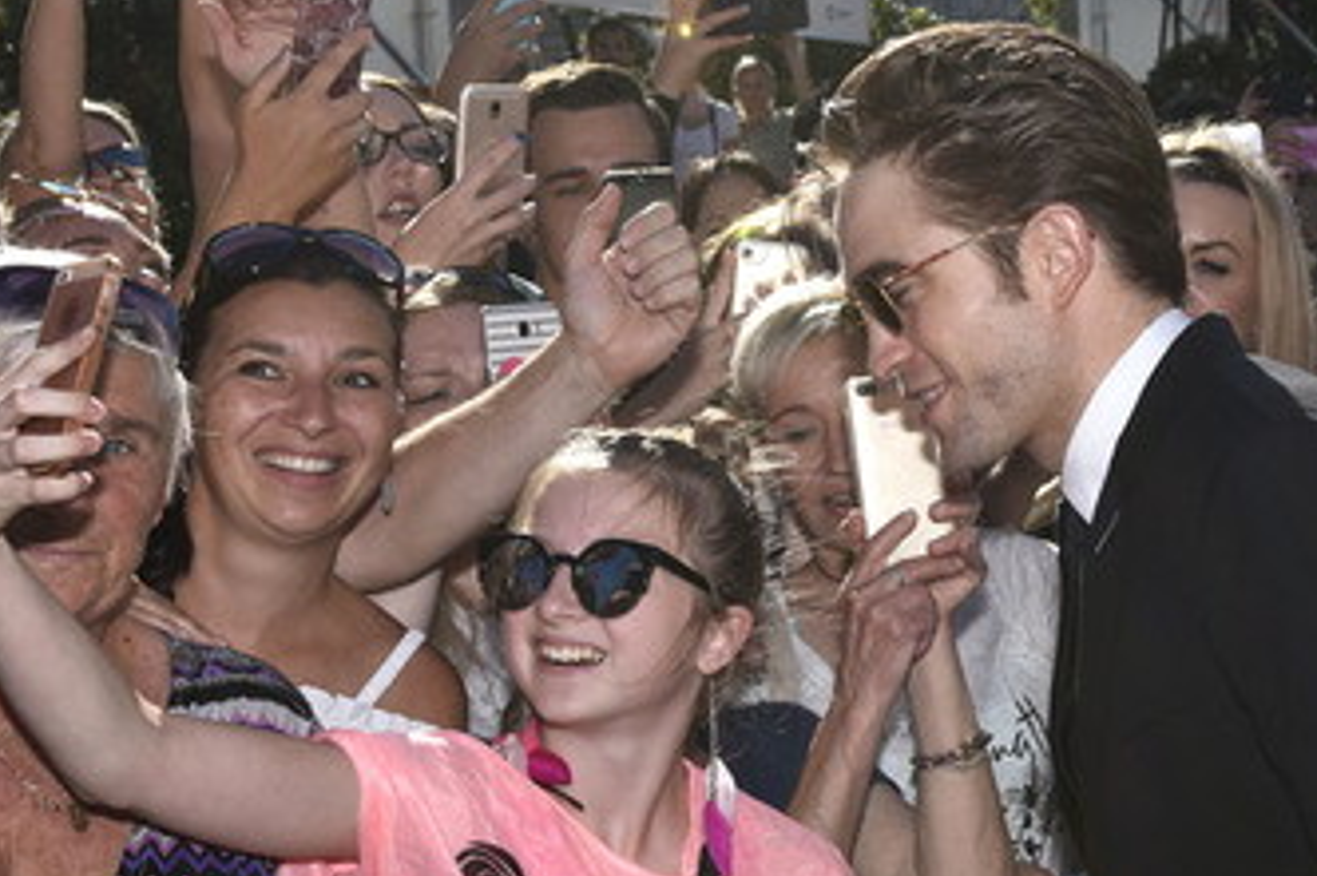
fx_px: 1938
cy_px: 539
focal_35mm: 53
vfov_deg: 25.4
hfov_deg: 37.5
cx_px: 680
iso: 320
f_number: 6.3
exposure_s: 1/1600
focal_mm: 26
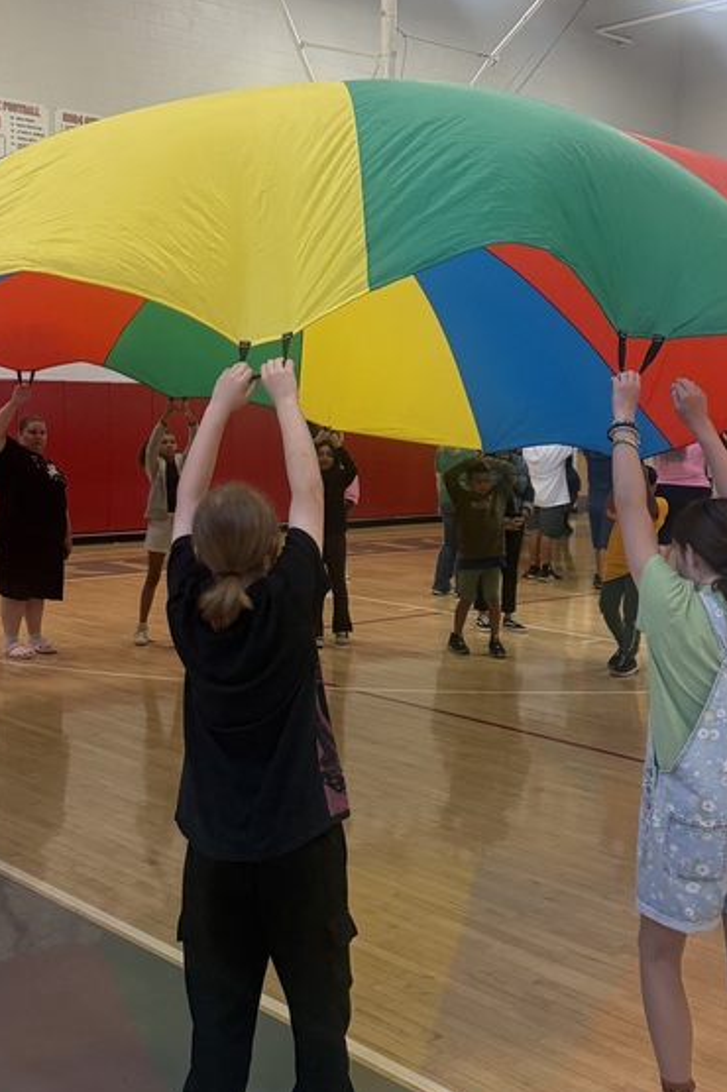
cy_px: 491
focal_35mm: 46
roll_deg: -1.5
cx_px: 356
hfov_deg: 29.2
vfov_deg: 42.7
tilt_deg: -1.2
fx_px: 1395
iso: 320
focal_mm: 6.76
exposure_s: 1/120
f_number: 1.78
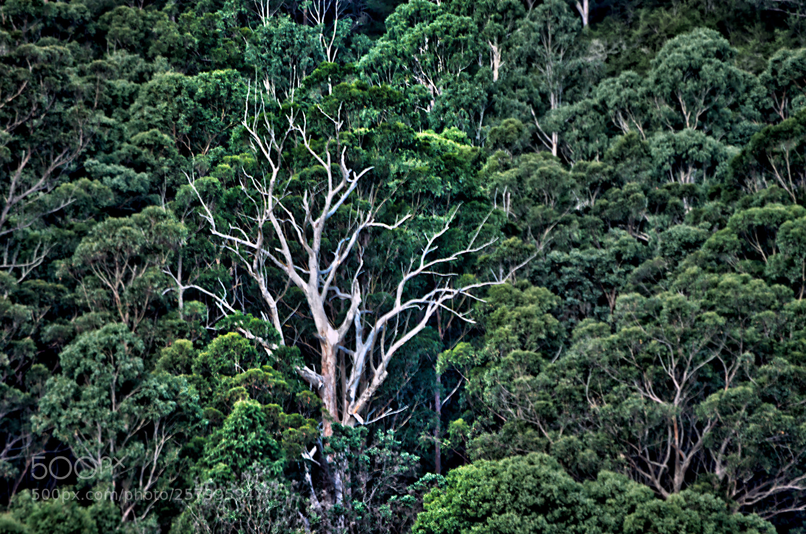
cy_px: 267
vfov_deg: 3.0
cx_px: 403
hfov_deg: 4.6
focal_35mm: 450
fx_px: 10058
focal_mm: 300
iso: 100
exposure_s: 1/50
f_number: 5.6
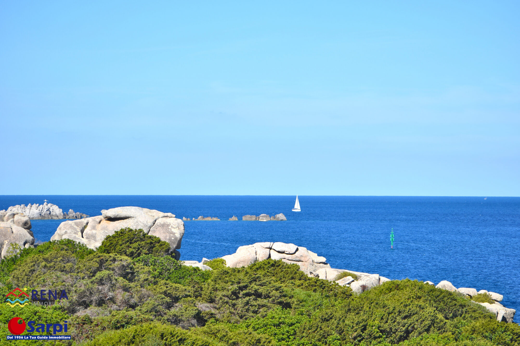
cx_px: 260
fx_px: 2166
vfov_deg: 9.1
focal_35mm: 150
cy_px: 173
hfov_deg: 13.7
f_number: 4.8
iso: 100
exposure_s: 1/1000
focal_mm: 100
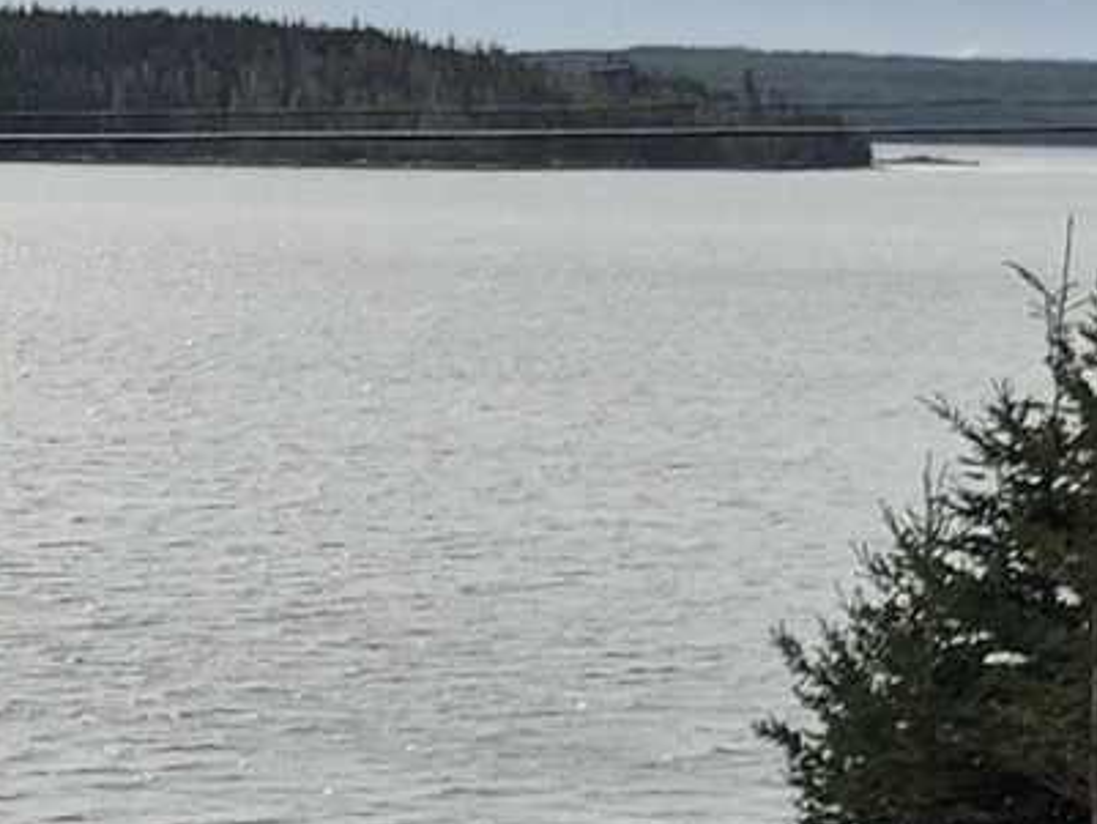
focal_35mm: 176
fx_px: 5579
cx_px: -1122
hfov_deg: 10.3
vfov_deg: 8.4
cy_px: -60
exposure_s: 1/3672
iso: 25
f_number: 1.8
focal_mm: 5.4
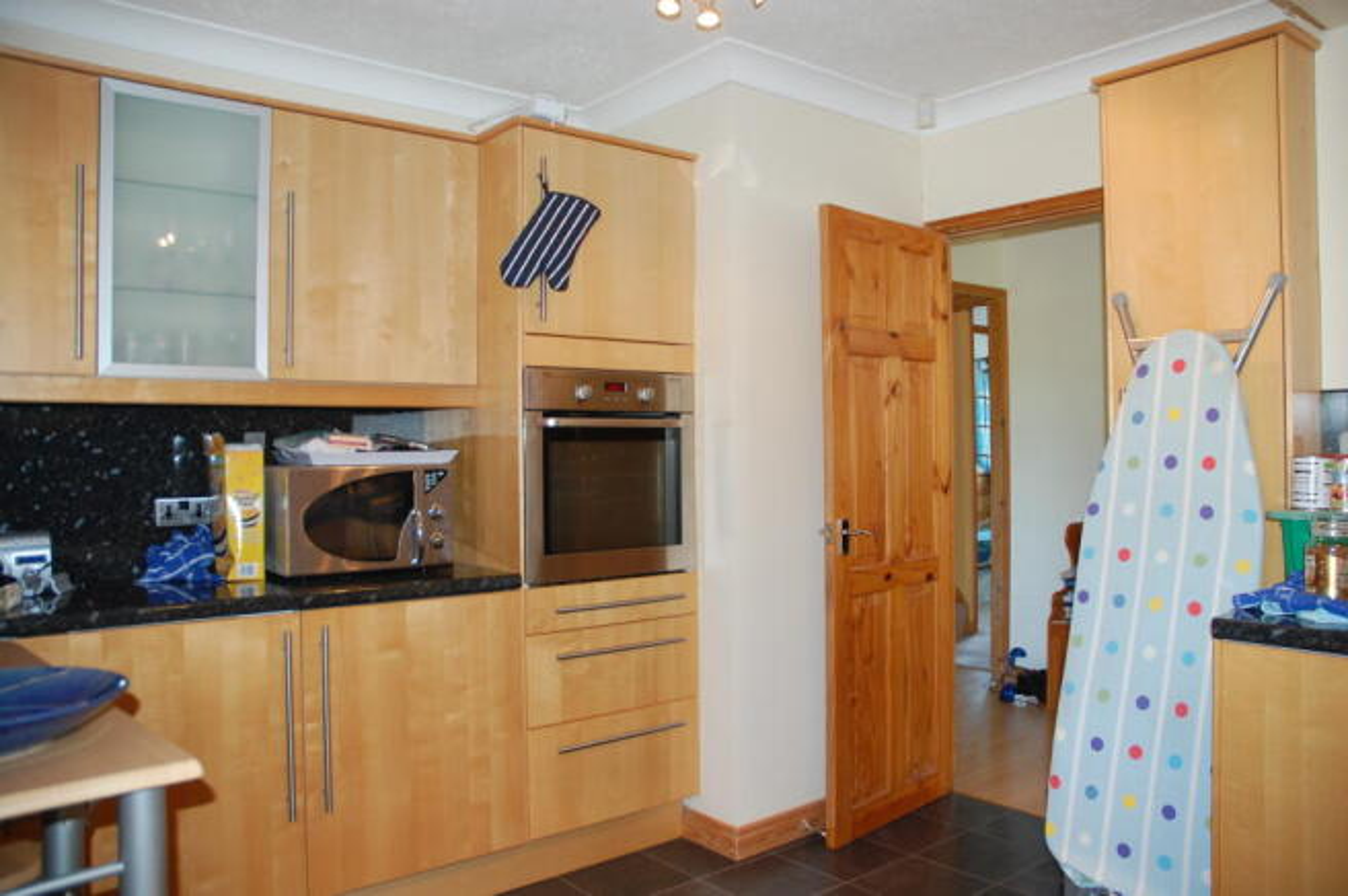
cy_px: 448
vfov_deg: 47.8
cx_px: 674
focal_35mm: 27
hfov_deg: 67.4
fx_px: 1010
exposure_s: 1/60
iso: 400
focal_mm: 18
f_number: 3.5
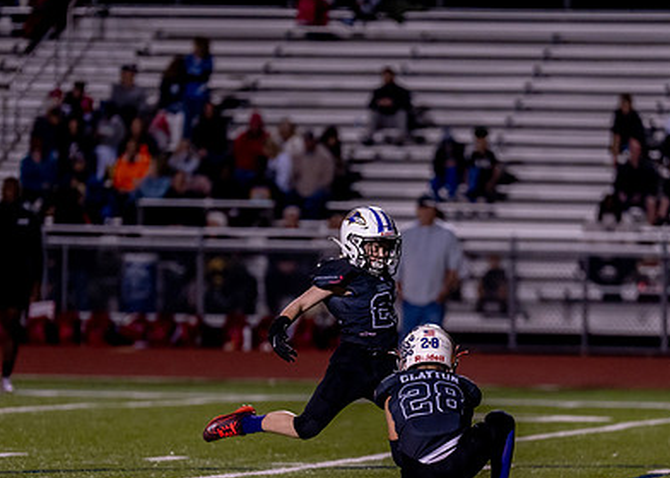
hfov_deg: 6.5
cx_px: 371
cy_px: 345
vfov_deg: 4.6
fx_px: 5899
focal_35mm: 310
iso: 2000
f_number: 2.8
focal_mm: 200
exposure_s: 1/1000
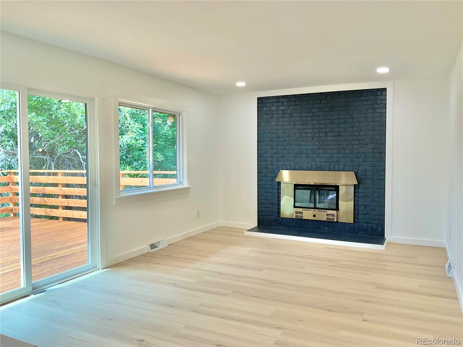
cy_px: 174
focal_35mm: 29
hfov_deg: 61.7
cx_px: 232
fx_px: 388
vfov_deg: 48.2
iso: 50
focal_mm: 3
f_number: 1.8
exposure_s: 1/122
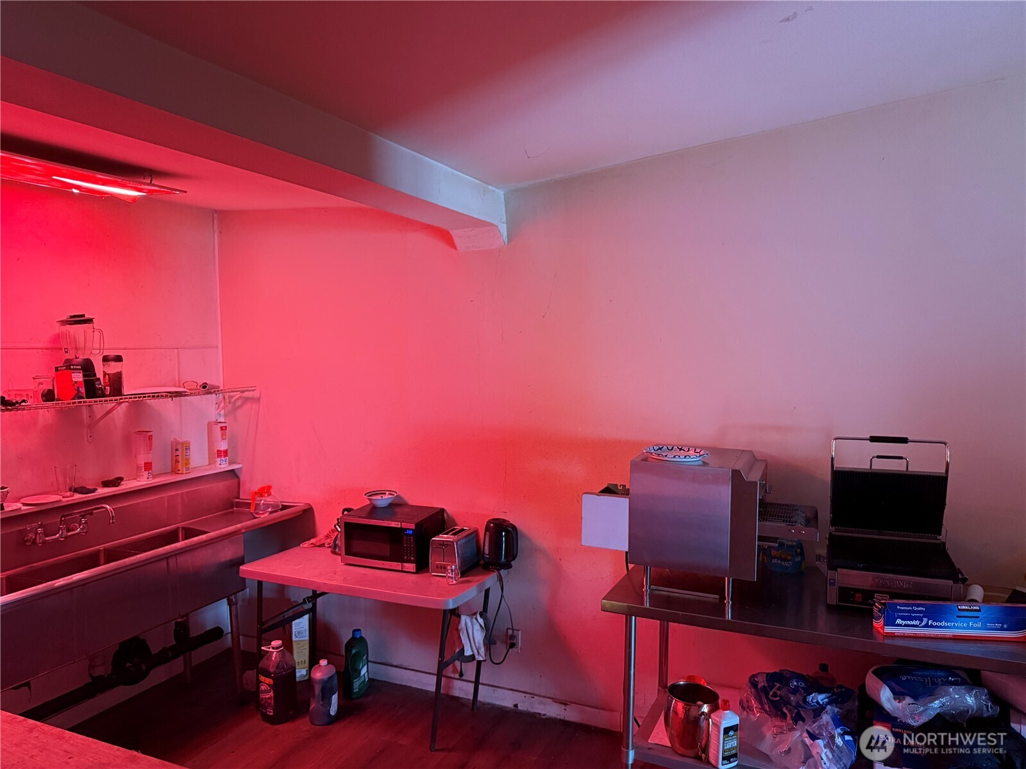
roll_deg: +0.2
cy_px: 384
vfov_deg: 56.8
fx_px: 711
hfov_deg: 71.6
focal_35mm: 24
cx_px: 513
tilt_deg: -3.2
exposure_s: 1/60
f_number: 1.78
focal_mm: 6.76
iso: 640
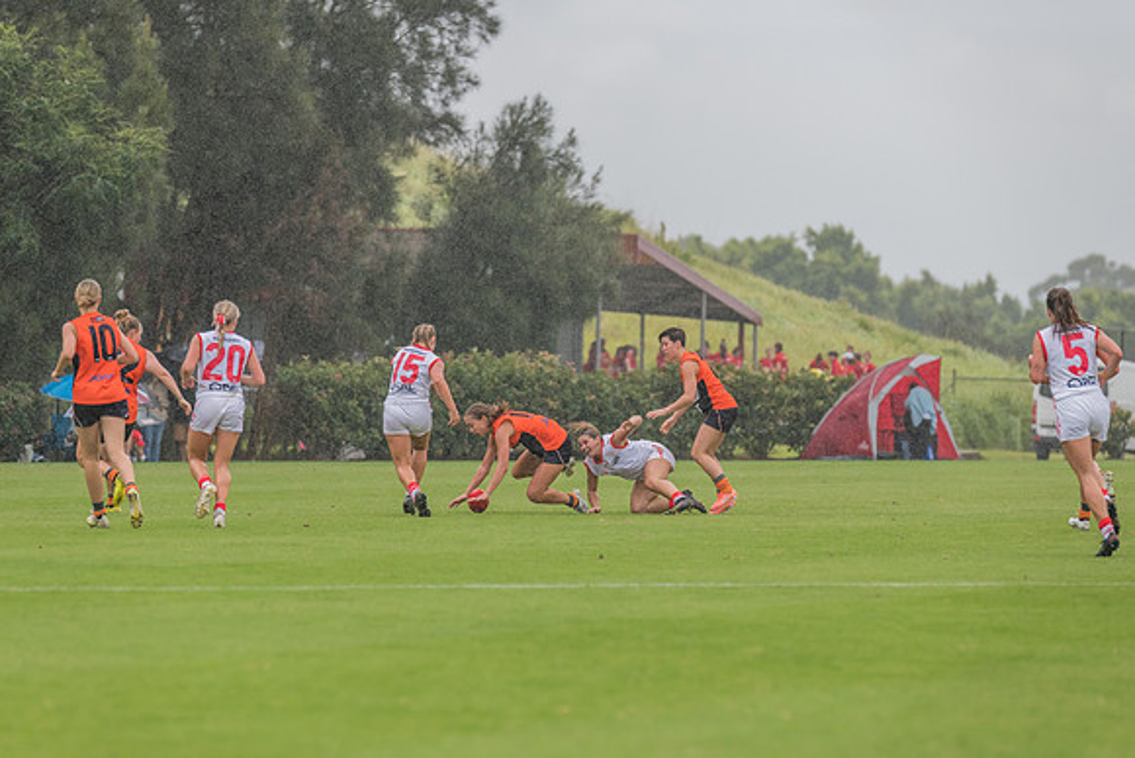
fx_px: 8605
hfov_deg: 7.5
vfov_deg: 5.0
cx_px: 568
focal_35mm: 273
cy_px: 379
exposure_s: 1/2000
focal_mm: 270
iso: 800
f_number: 5.6
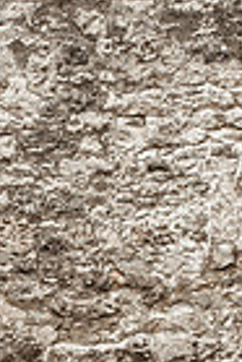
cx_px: 70
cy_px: 565
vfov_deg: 7.3
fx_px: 2766
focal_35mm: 275
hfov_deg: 5.0
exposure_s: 1/320
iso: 500
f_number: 9
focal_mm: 85
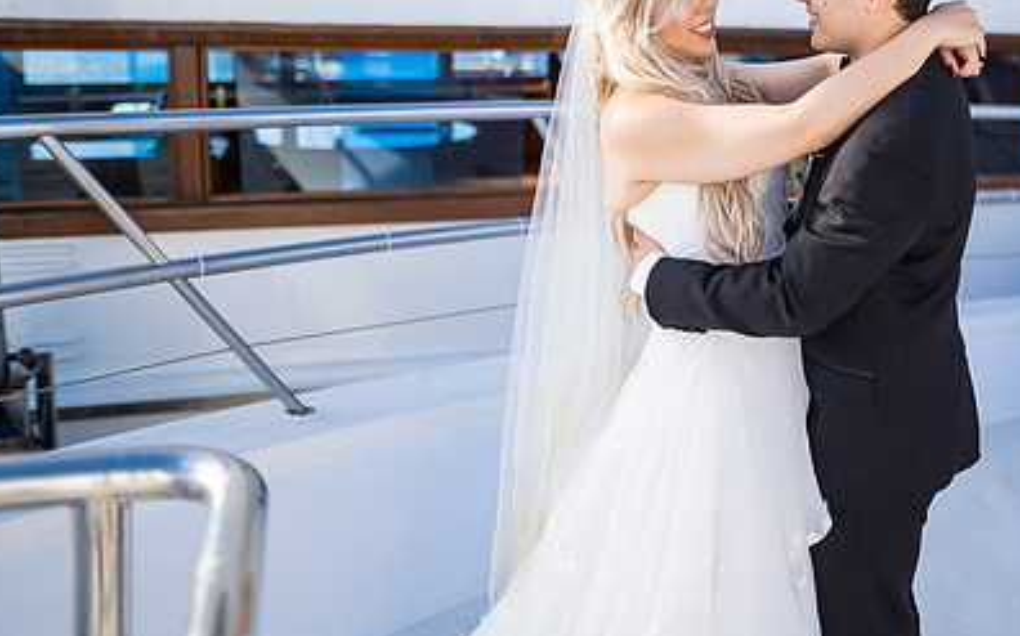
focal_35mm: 37
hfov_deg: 50.8
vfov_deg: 33.6
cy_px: 148
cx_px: 753
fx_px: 1028
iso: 160
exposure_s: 1/4000
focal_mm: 24
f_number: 1.4
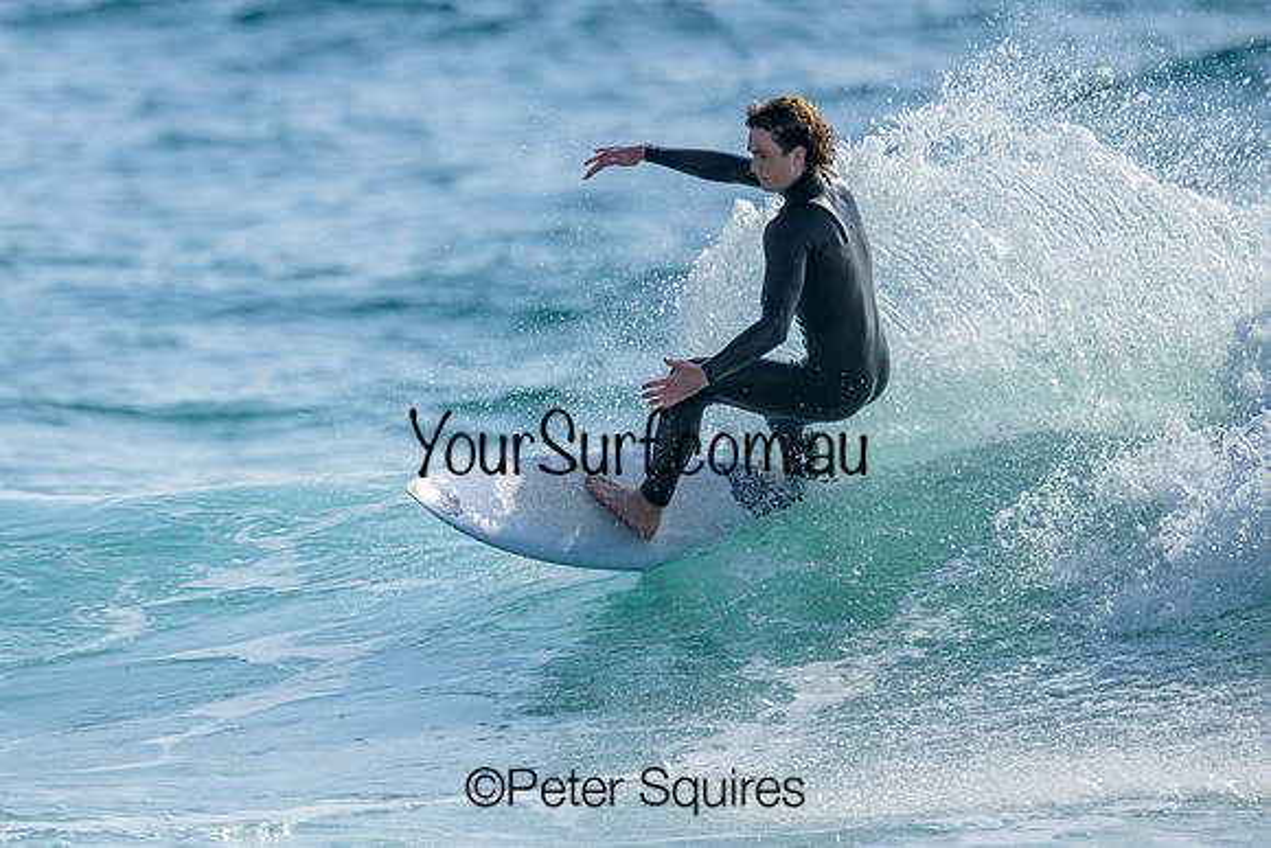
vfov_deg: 1.3
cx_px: 409
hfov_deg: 1.9
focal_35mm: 1085
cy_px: 318
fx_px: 38311
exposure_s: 1/2000
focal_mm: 800
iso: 140
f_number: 6.3
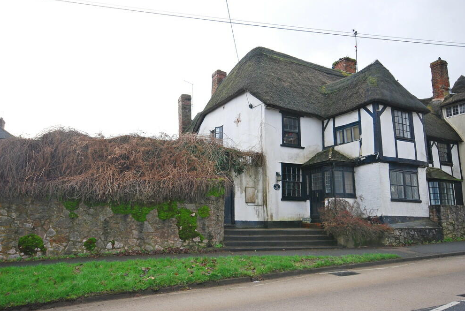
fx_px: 401
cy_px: 155
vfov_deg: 42.4
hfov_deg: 60.2
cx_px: 227
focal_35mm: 31
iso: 200
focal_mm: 20
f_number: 8
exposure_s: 1/80
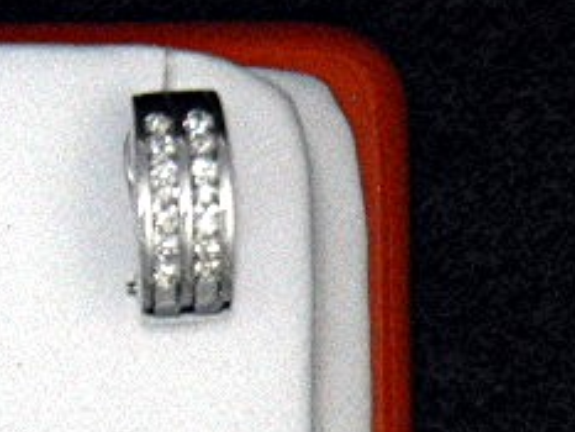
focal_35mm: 318
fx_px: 5285
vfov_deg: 4.7
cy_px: 560
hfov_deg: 6.2
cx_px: -64
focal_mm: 20.9
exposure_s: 1/30
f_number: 9.2
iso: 800
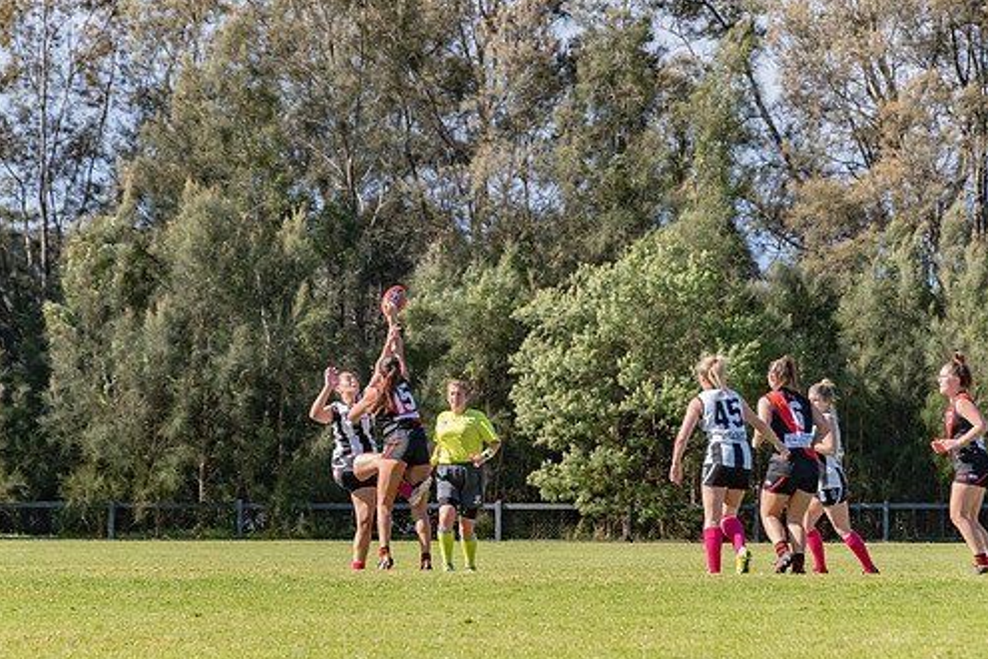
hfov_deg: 6.8
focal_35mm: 301
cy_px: 352
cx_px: 447
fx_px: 8260
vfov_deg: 4.6
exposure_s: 1/2000
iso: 800
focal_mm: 170
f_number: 6.3
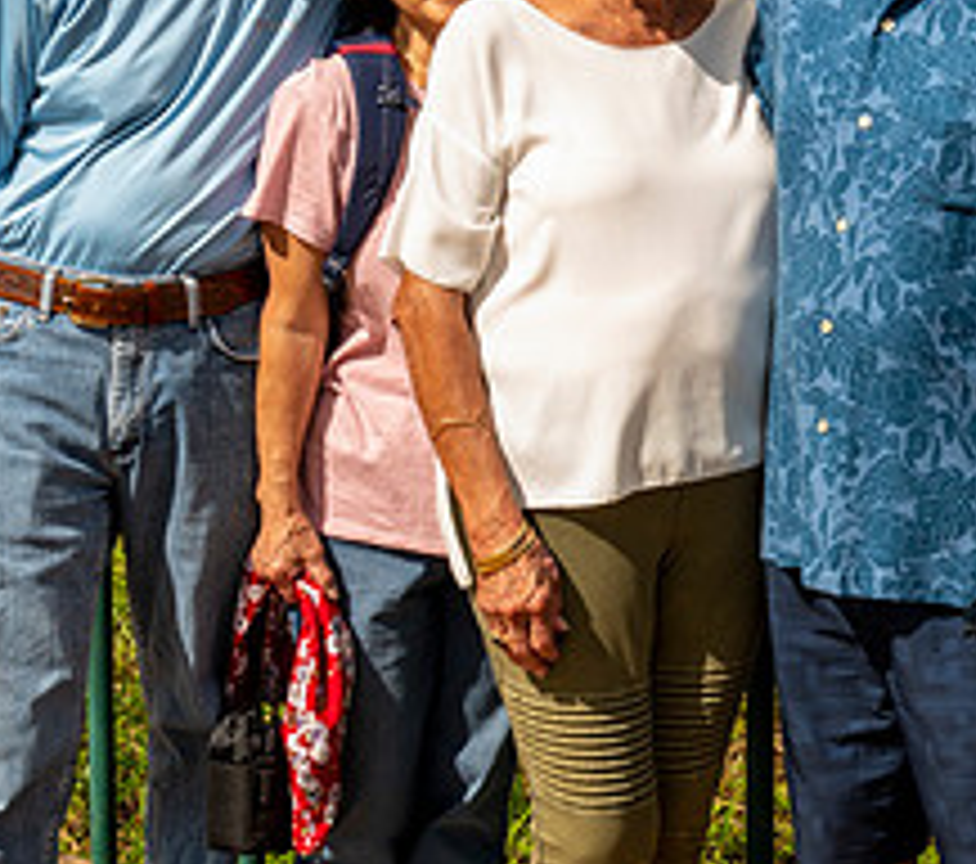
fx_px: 3192
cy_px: 240
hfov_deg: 16.5
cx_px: 1235
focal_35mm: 106
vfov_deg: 15.4
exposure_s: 1/30
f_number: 18
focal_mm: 32
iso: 31
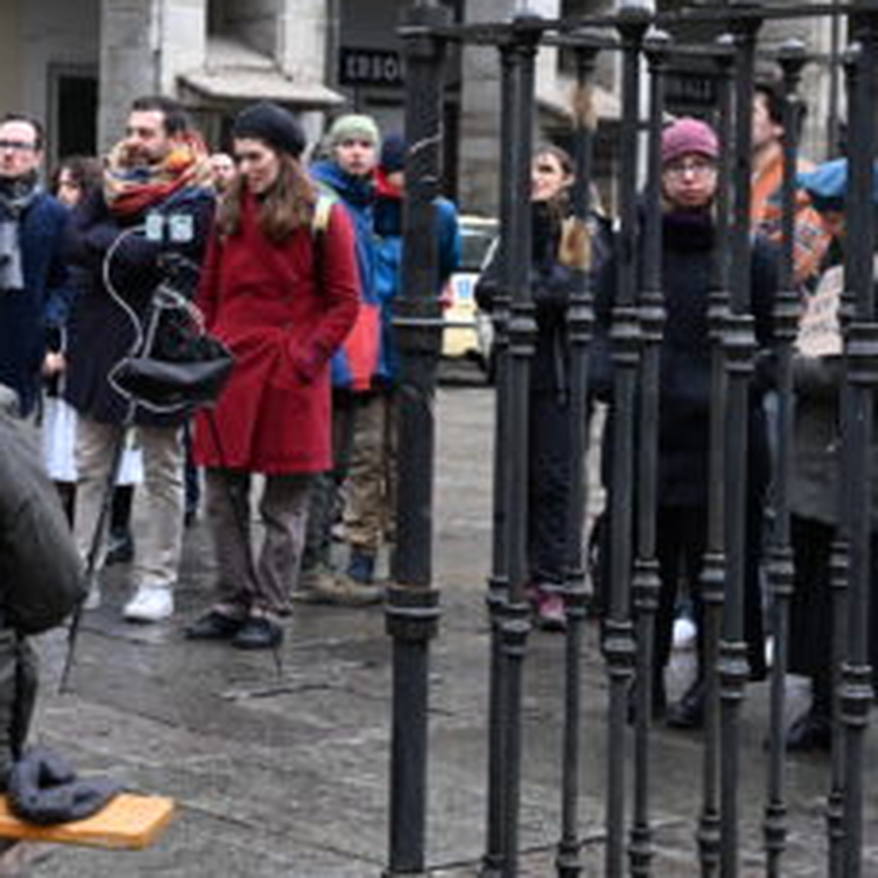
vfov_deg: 19.7
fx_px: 2509
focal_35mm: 87
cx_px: -385
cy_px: 235
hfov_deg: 18.0
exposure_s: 1/160
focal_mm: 30.5
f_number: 8
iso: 640
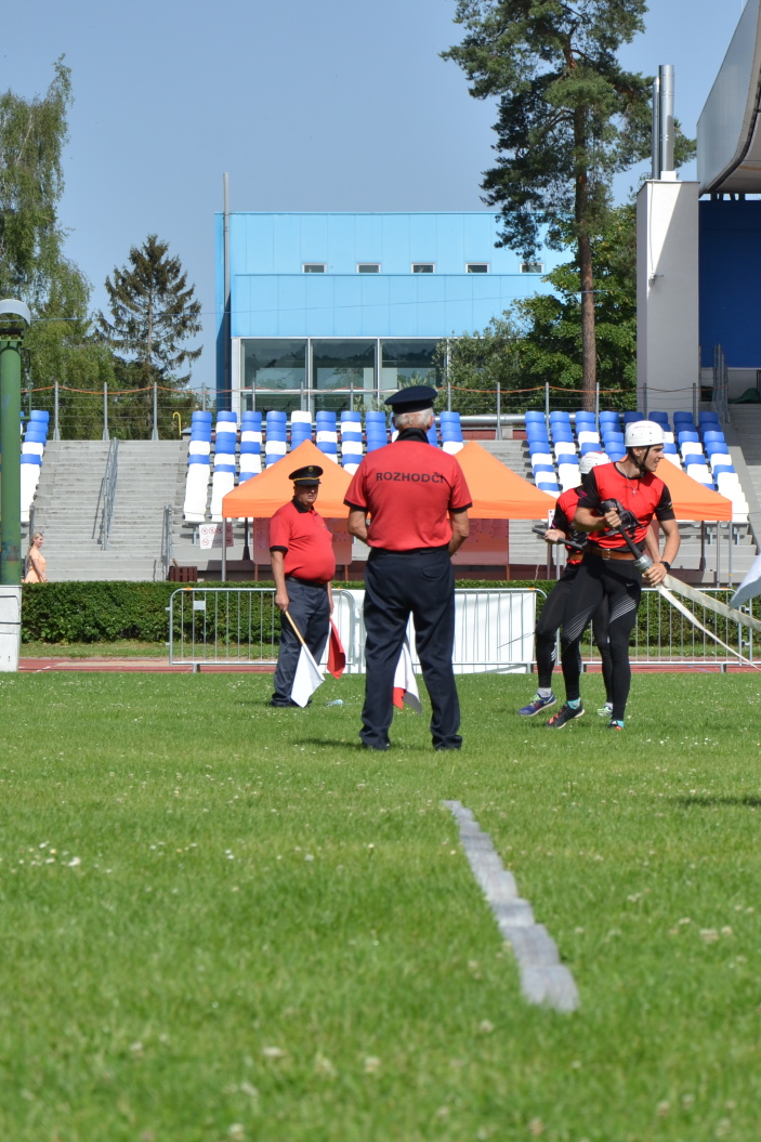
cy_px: 569
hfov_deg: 8.6
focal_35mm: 159
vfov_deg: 12.9
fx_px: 5043
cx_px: 535
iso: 200
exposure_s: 1/1000
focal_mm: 70
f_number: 6.3
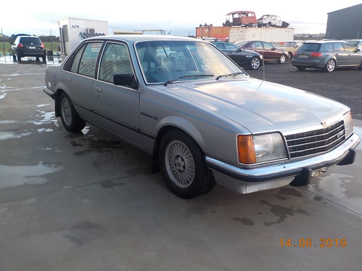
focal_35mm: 30
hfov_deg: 60.0
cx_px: 181
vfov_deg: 46.8
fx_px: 314
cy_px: 136
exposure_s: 1/60
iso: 125
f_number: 3.3
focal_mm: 4.1
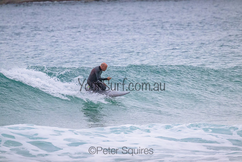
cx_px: 121
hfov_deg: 2.6
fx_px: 5379
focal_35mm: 800
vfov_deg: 1.7
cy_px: 81
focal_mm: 800
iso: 9000
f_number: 11
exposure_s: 1/640
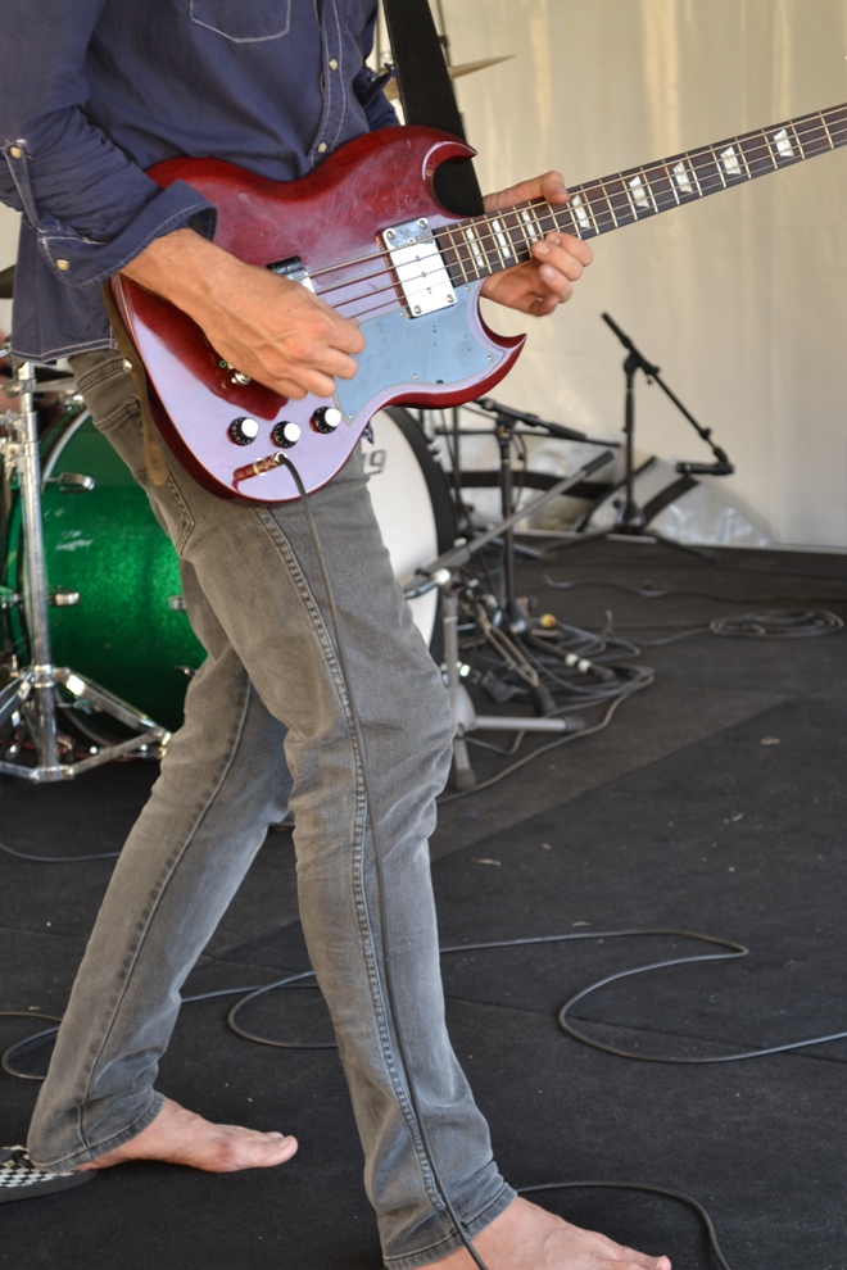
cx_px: 424
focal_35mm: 82
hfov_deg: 16.6
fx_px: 2911
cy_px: 635
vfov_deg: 24.6
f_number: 5.6
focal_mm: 55
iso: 100
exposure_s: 1/20
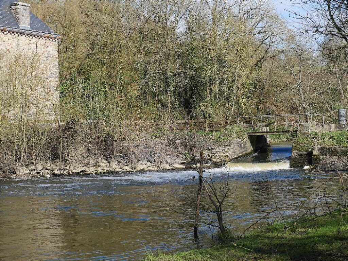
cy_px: 130
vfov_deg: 21.0
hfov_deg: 27.8
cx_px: 174
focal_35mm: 70
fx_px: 704
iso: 200
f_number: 5.6
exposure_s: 1/640
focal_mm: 35
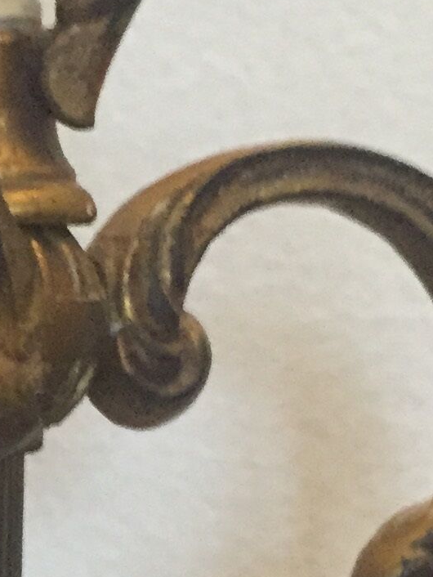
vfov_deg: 14.6
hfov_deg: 10.9
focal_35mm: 134
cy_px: 490
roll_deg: +4.8
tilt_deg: -8.5
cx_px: -83
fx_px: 2234
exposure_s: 1/15
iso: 250
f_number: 2.2
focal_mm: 4.15
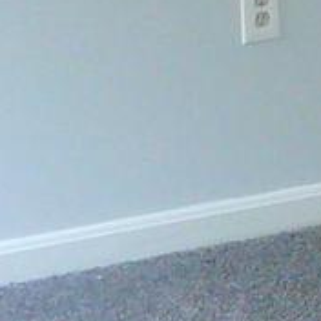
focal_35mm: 253
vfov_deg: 6.8
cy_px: -193
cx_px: 551
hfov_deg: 6.8
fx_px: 2654
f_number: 2.8
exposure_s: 1/8
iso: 160
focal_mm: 5.2
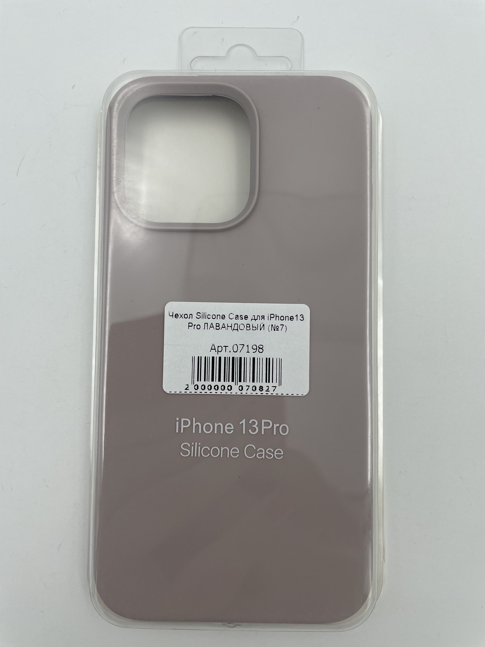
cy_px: 324
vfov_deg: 67.3
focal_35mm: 26
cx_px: 242
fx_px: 486
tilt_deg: -88.6
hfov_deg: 53.1
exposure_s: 1/1855
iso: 32
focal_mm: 4.2
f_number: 1.6
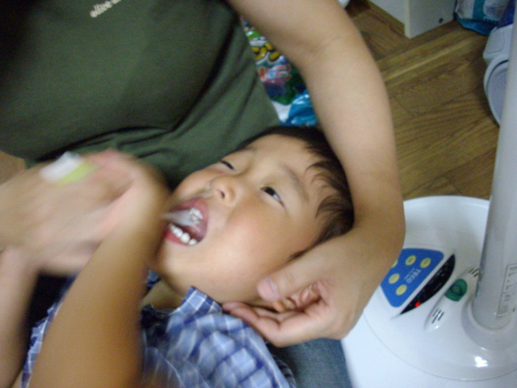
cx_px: 258
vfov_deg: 38.7
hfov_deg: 50.1
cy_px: 194
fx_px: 553
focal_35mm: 37
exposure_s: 1/10
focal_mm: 6.2
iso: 400
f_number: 2.8
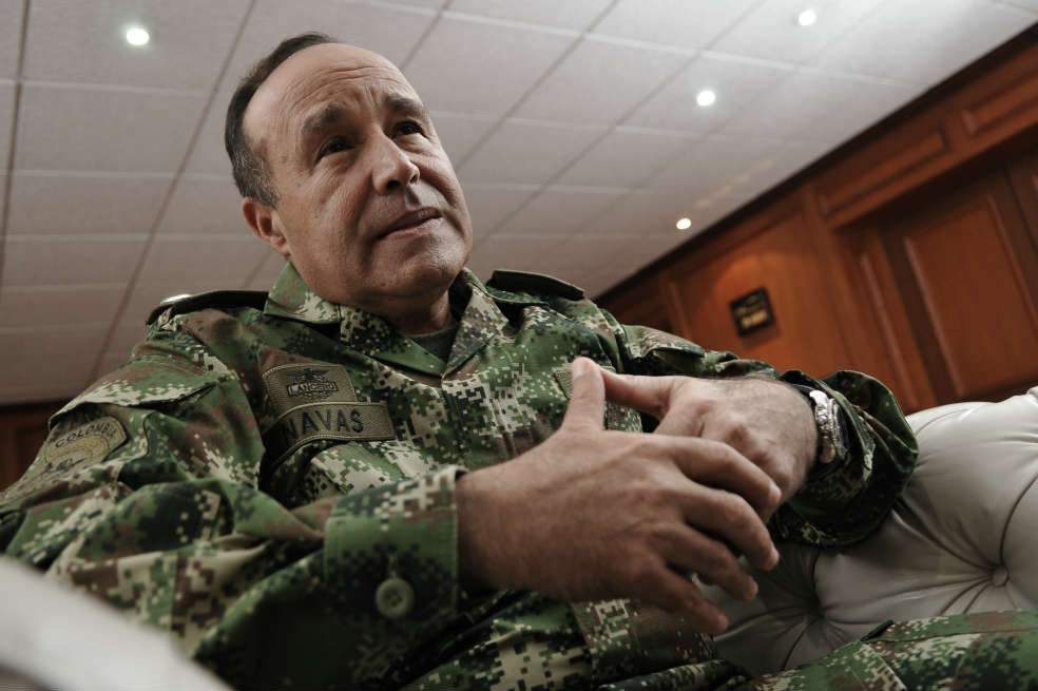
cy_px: 346
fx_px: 865
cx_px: 519
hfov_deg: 62.0
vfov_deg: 43.6
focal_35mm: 30
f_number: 3.2
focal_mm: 20
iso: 640
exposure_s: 1/60
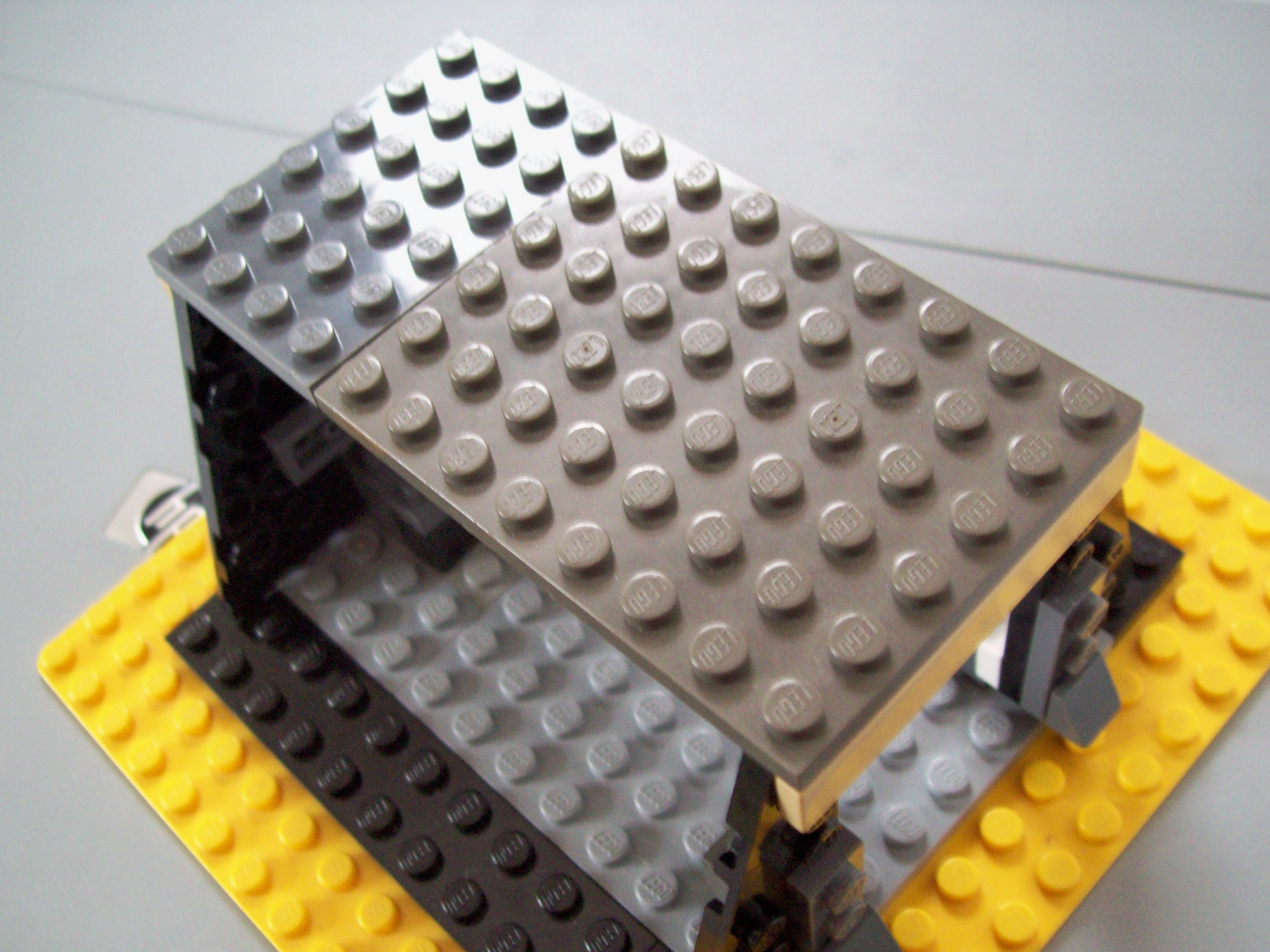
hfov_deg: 47.9
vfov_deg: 36.8
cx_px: 623
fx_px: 1431
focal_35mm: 39
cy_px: 509
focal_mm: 6
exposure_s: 1/12.4
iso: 160
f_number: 2.7
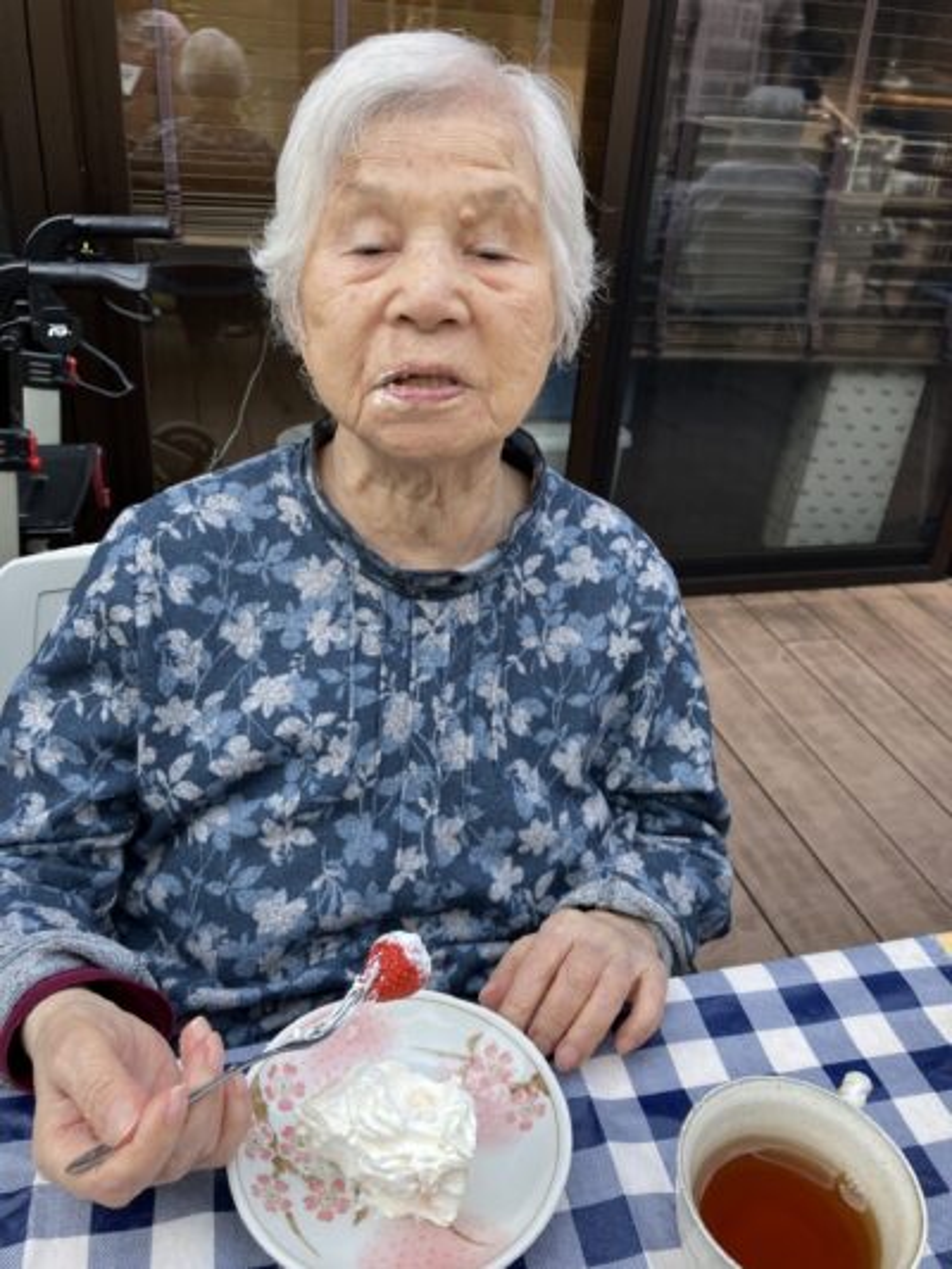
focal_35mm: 28
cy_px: 634
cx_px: 476
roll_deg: -7.6
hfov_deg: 49.8
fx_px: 1026
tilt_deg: -26.5
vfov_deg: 63.4
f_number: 1.8
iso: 32
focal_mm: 3.99
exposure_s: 1/571
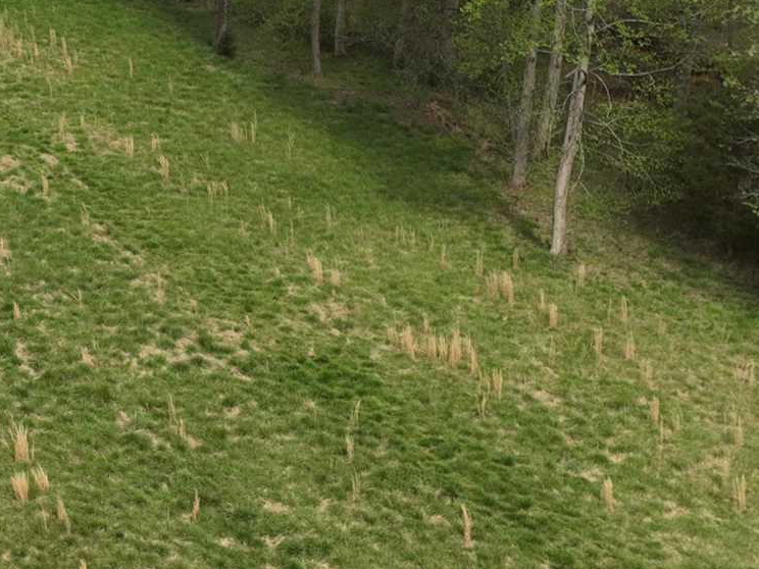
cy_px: 8
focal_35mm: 99
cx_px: -397
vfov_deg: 14.7
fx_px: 2171
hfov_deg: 17.7
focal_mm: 12.29
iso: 110
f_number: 2.8
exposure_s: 1/240
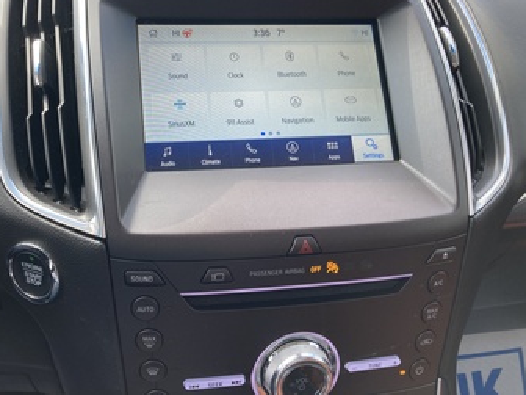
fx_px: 532
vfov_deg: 40.4
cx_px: 208
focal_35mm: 35
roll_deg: -4.5
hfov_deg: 52.2
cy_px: 150
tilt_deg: -24.3
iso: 20
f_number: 1.8
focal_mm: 3.99
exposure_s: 1/128
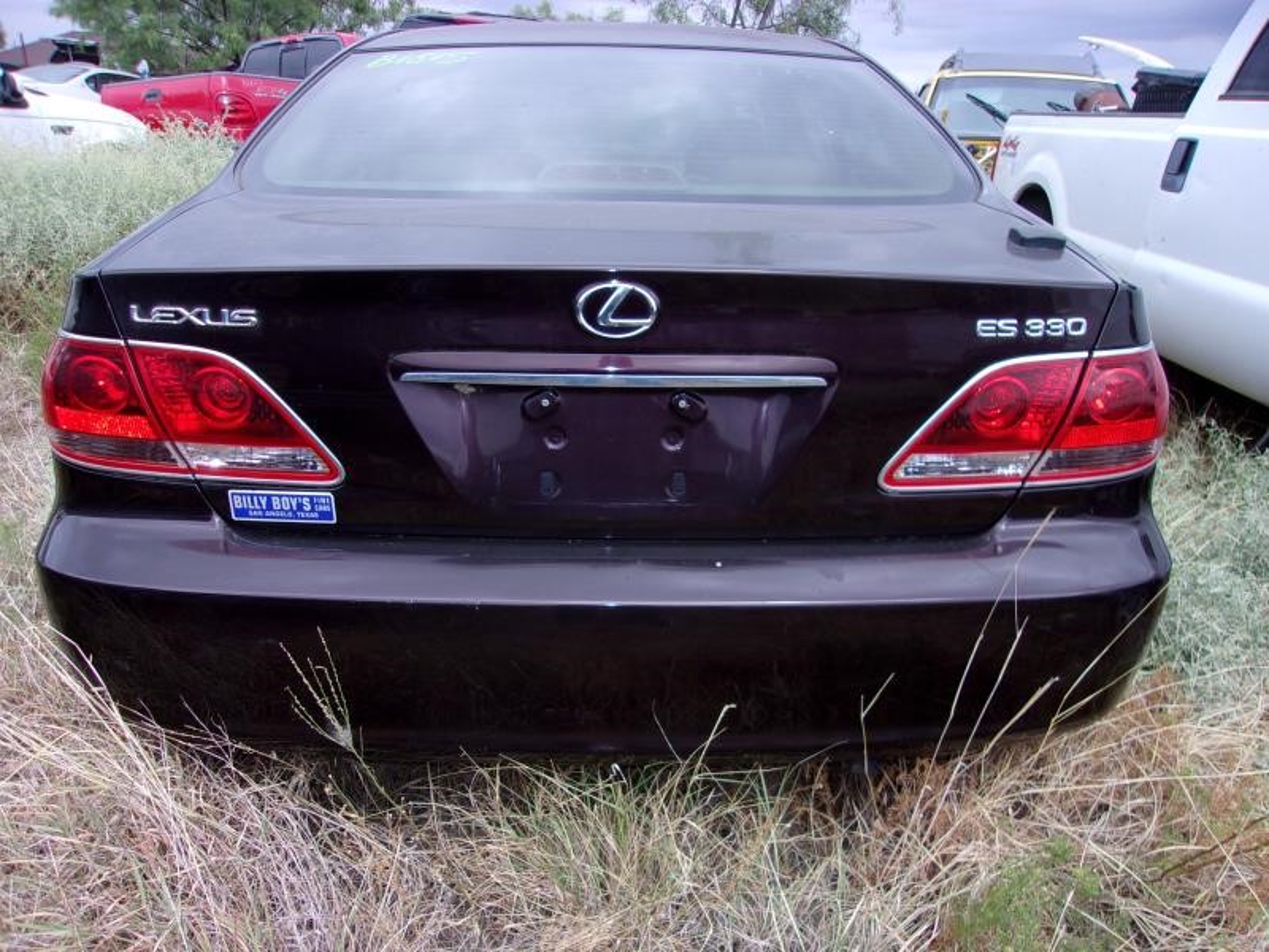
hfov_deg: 65.3
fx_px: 990
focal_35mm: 27
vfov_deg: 51.4
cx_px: 634
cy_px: 476
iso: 80
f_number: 3
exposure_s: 1/350
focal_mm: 4.9
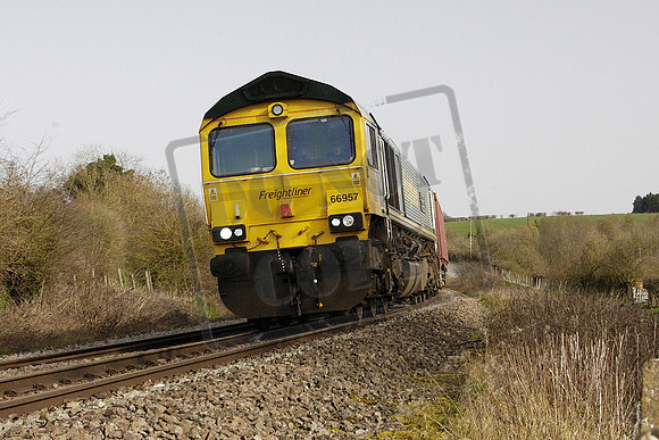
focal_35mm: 66
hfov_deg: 30.5
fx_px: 1208
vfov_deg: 20.6
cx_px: 330
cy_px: 220
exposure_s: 1/4000
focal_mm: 44
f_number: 5
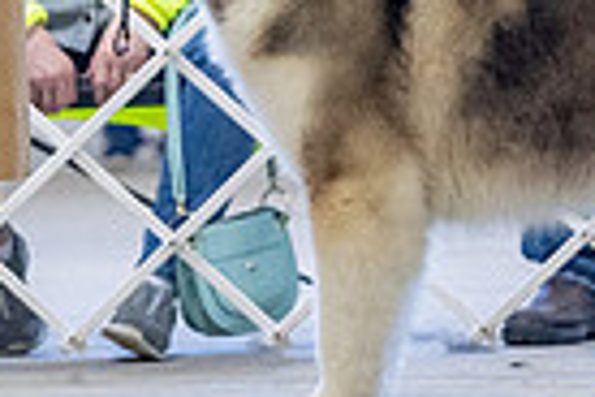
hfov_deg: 3.8
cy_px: -175
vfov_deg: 2.5
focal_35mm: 547
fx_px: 9040
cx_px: 254
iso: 6400
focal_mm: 130
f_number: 4
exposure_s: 1/320
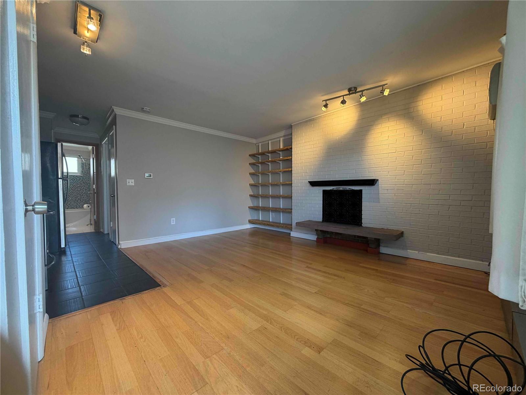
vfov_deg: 85.7
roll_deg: -0.5
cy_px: 198
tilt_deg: -1.8
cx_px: 263
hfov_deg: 102.1
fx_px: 213
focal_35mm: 14
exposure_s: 1/60
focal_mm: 2.22
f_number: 2.2
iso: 160
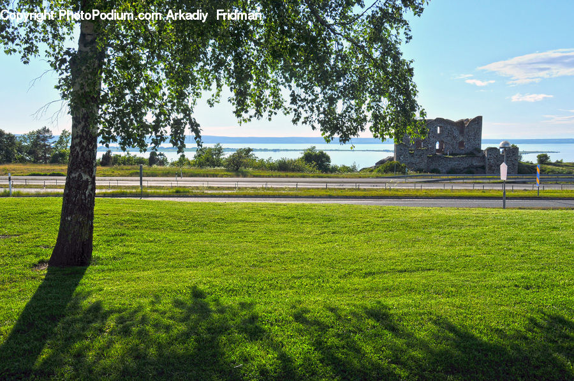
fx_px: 621
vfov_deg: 34.1
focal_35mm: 39
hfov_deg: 49.6
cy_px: 190
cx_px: 287
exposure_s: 1/500
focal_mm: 26
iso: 200
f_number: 10
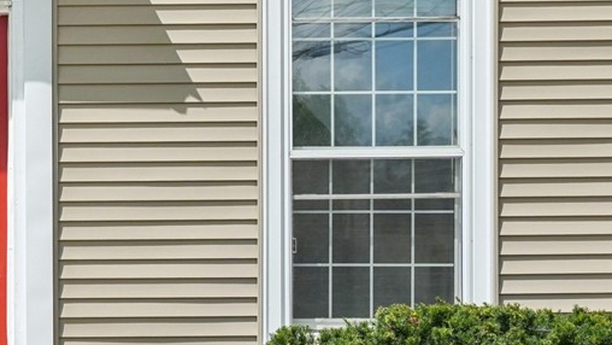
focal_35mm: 119
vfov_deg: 10.2
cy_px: 69
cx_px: -103
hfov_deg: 17.3
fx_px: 1932
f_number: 8
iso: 800
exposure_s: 1/2500
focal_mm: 34
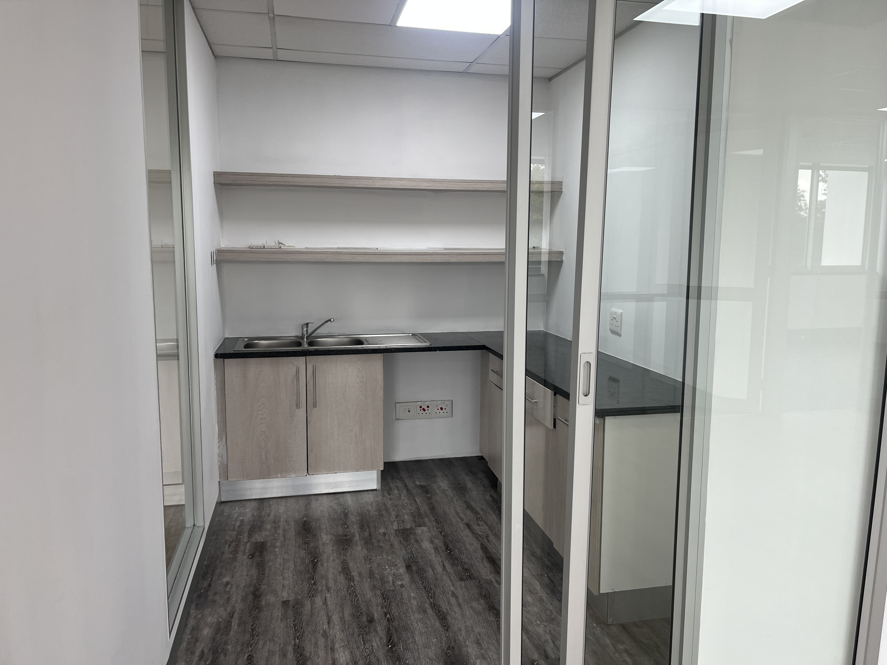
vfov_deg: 53.1
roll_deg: +0.0
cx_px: 444
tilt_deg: -7.2
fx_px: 666
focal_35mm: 26
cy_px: 332
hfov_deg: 67.3
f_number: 1.6
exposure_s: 1/100
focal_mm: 5.1
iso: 40
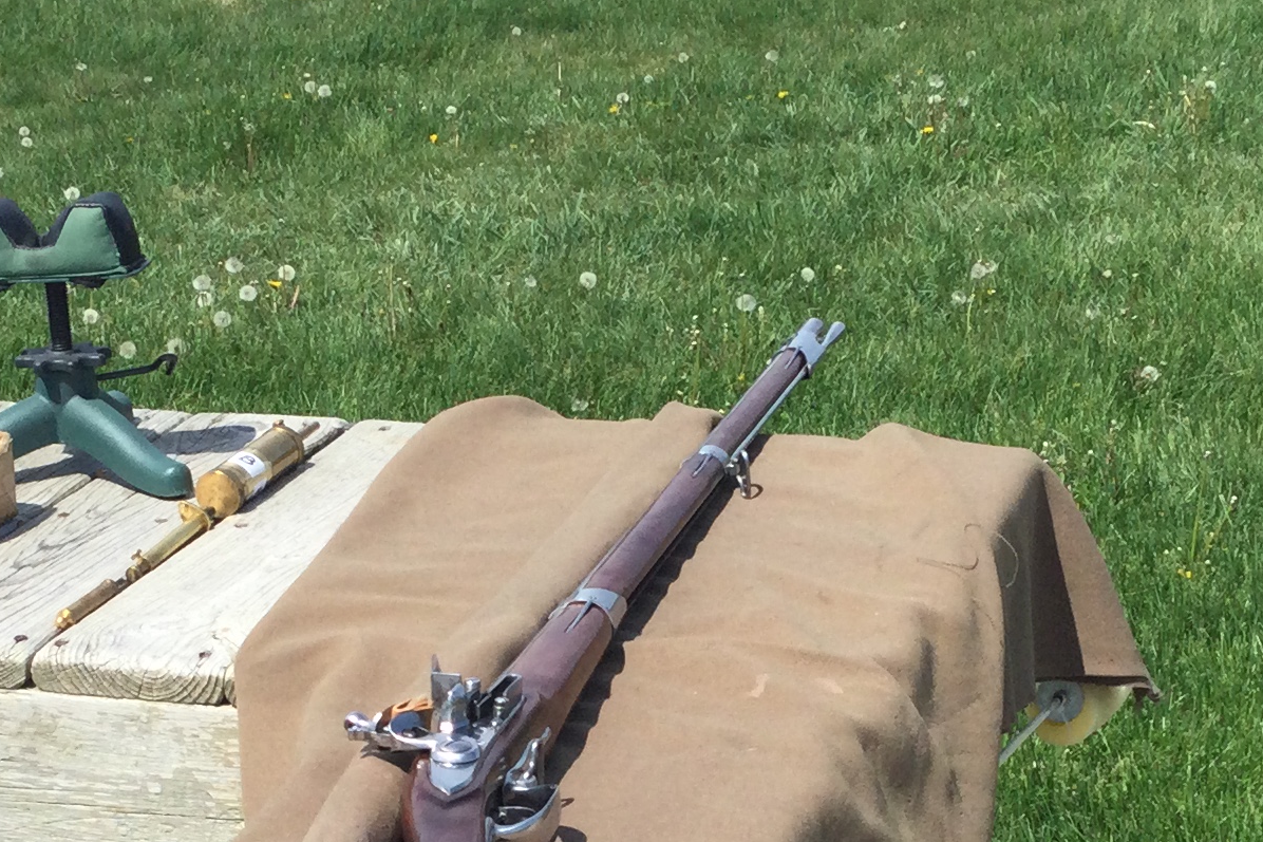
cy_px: 778
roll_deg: +2.7
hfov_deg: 23.1
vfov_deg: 15.3
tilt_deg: -23.0
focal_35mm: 88
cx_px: 497
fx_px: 3087
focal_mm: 3.3
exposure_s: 1/1508
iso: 25
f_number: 2.4
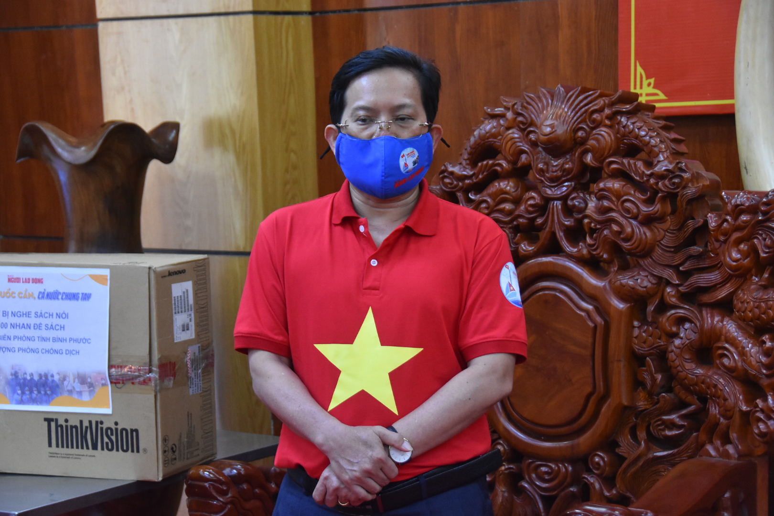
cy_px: 258
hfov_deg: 24.2
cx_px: 387
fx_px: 1806
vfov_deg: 16.3
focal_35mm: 84
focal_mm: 56
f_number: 4.8
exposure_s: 1/100
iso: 1800
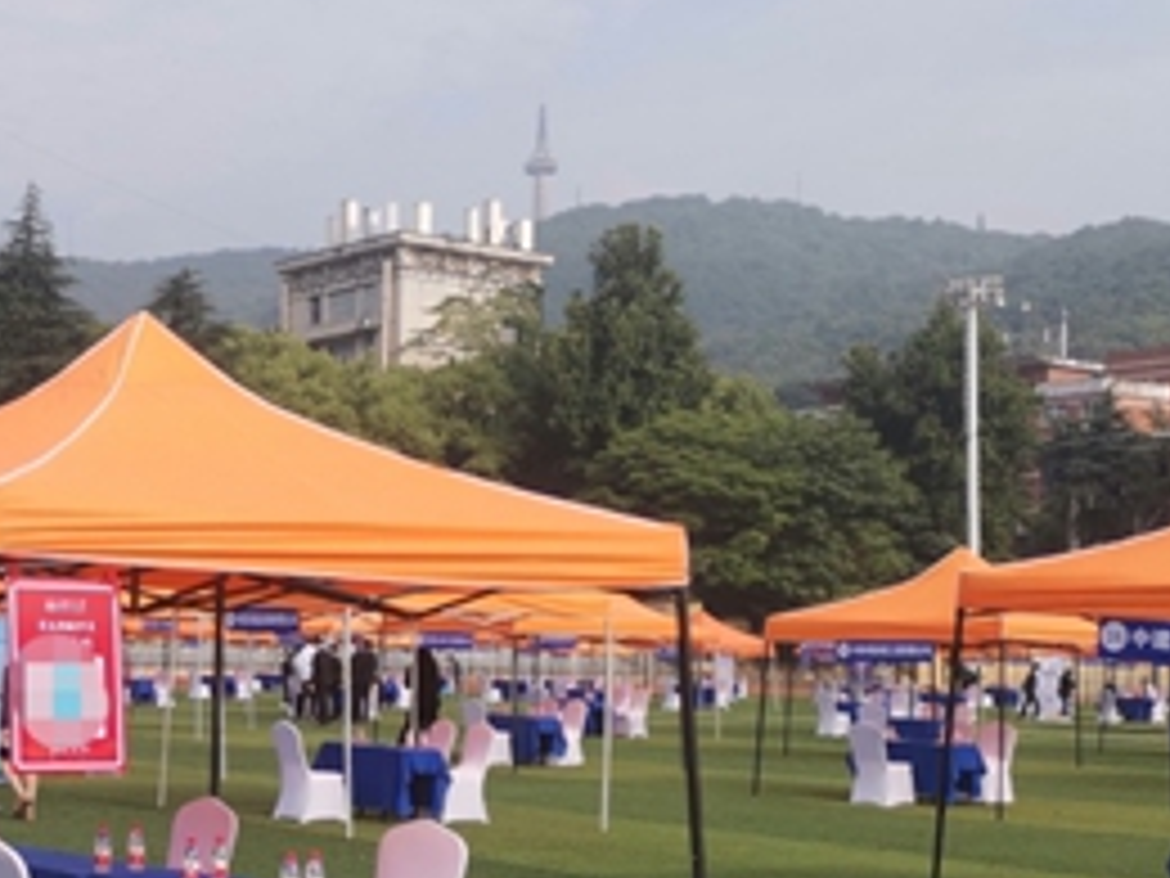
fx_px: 2028
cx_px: 0
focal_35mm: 60
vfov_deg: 24.3
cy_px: 581
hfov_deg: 30.0
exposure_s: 1/1486
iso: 50
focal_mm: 4.75
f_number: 1.8
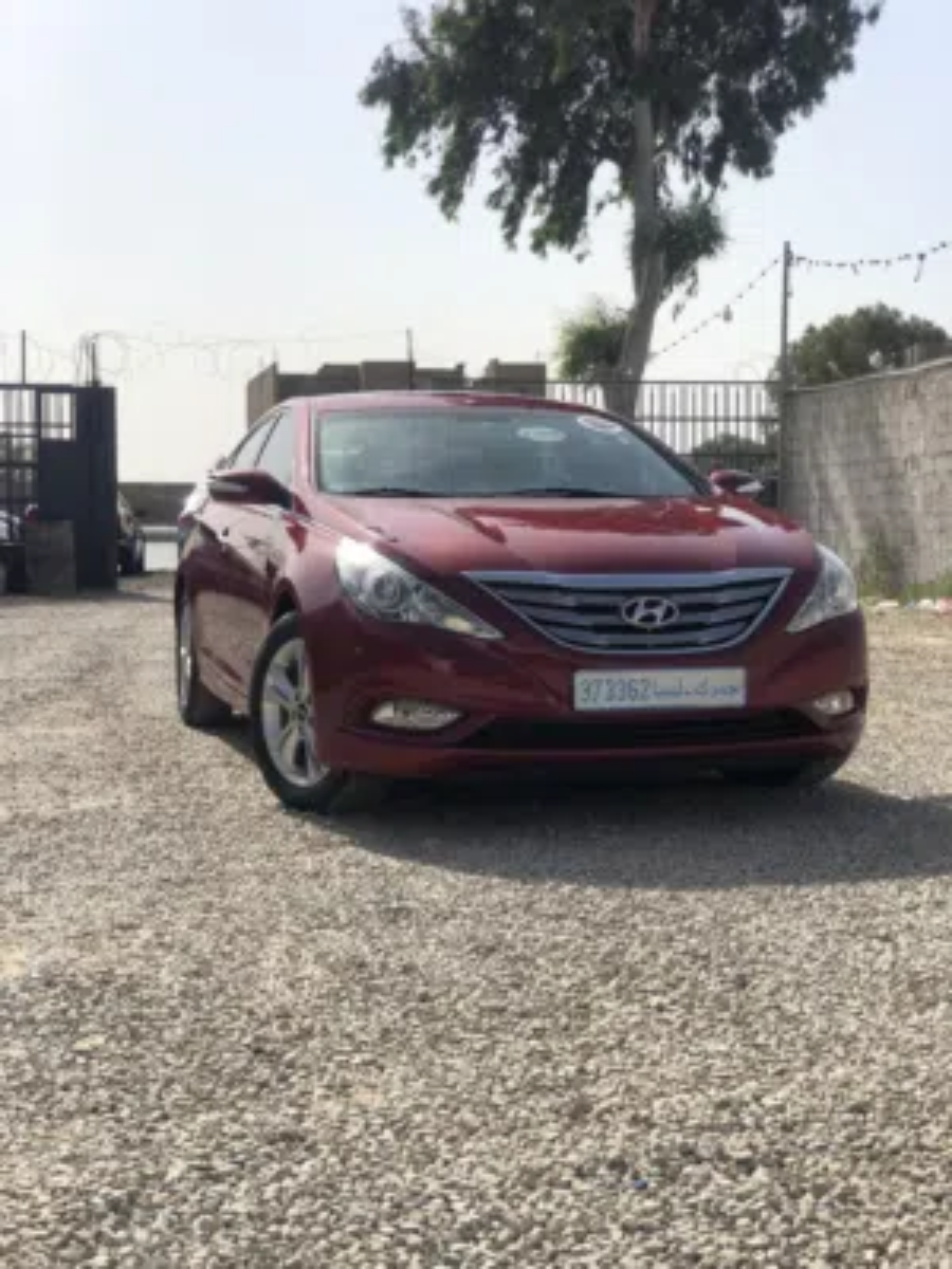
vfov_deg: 36.8
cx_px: 476
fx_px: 1907
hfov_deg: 28.0
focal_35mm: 52
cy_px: 634
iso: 16
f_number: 2.4
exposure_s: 1/1453
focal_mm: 6
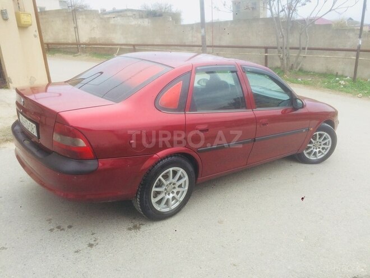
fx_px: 310
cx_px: 185
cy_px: 139
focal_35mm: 29
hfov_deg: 61.7
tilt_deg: -18.2
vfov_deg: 48.2
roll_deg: +5.3
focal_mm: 4.15
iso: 32
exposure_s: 1/122
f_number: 2.2
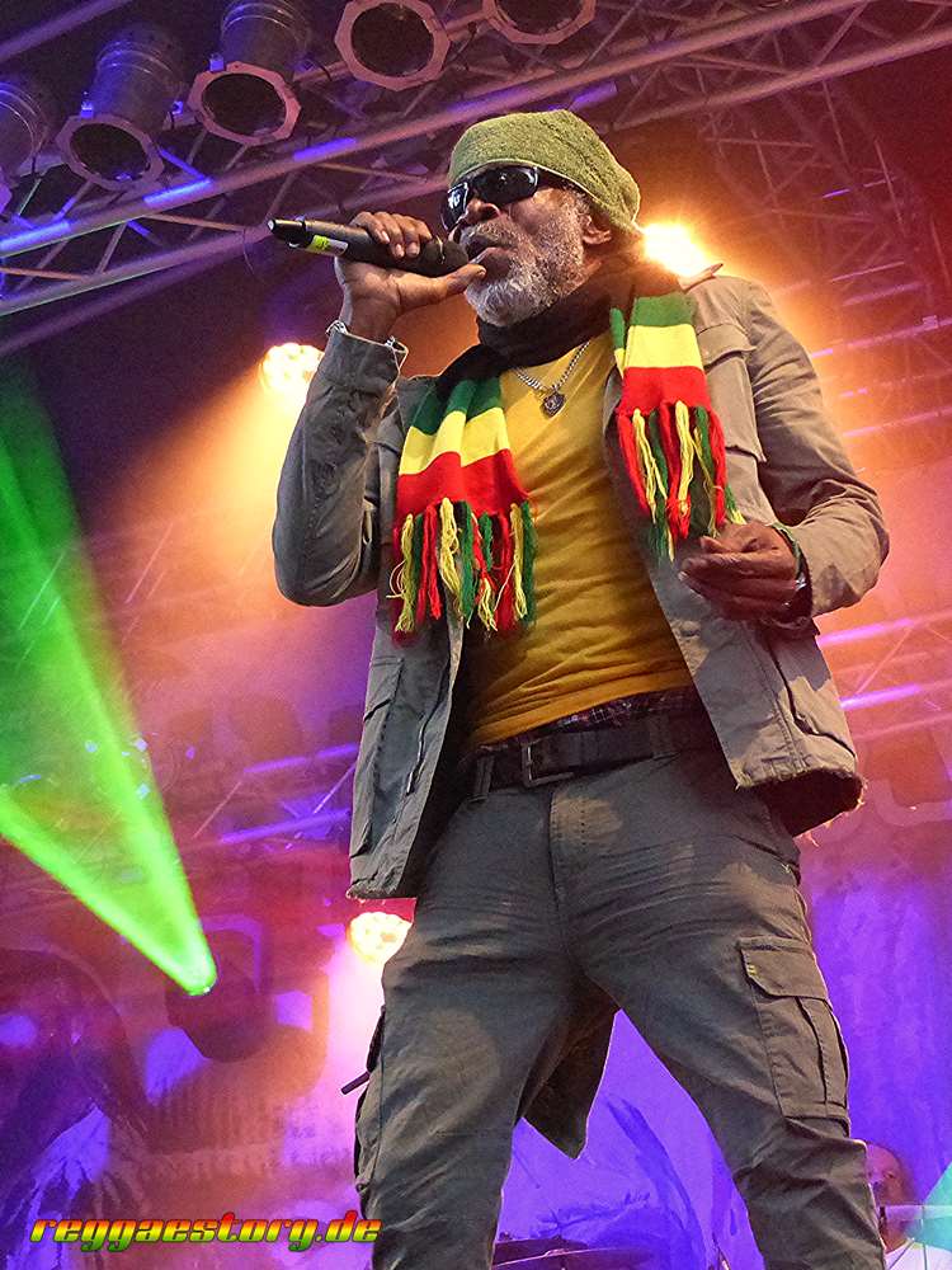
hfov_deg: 24.0
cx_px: 476
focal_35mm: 61
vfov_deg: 31.7
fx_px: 2237
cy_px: 635
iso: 1600
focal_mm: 10.9
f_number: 2.8
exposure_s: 1/125
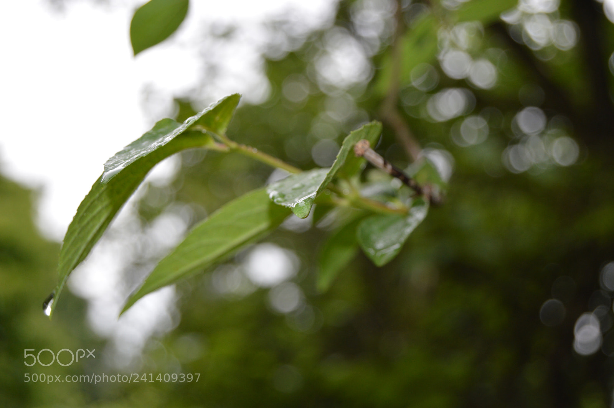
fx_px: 1329
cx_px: 307
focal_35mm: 78
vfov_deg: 17.5
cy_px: 204
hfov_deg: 26.0
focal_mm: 52
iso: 280
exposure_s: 1/125
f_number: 5.6
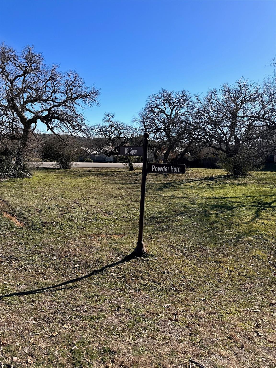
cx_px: 138
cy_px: 184
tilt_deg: -5.2
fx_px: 255
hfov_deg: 56.8
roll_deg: -3.5
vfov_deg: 71.6
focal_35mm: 24
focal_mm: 6.86
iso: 80
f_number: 1.78
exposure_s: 1/3861
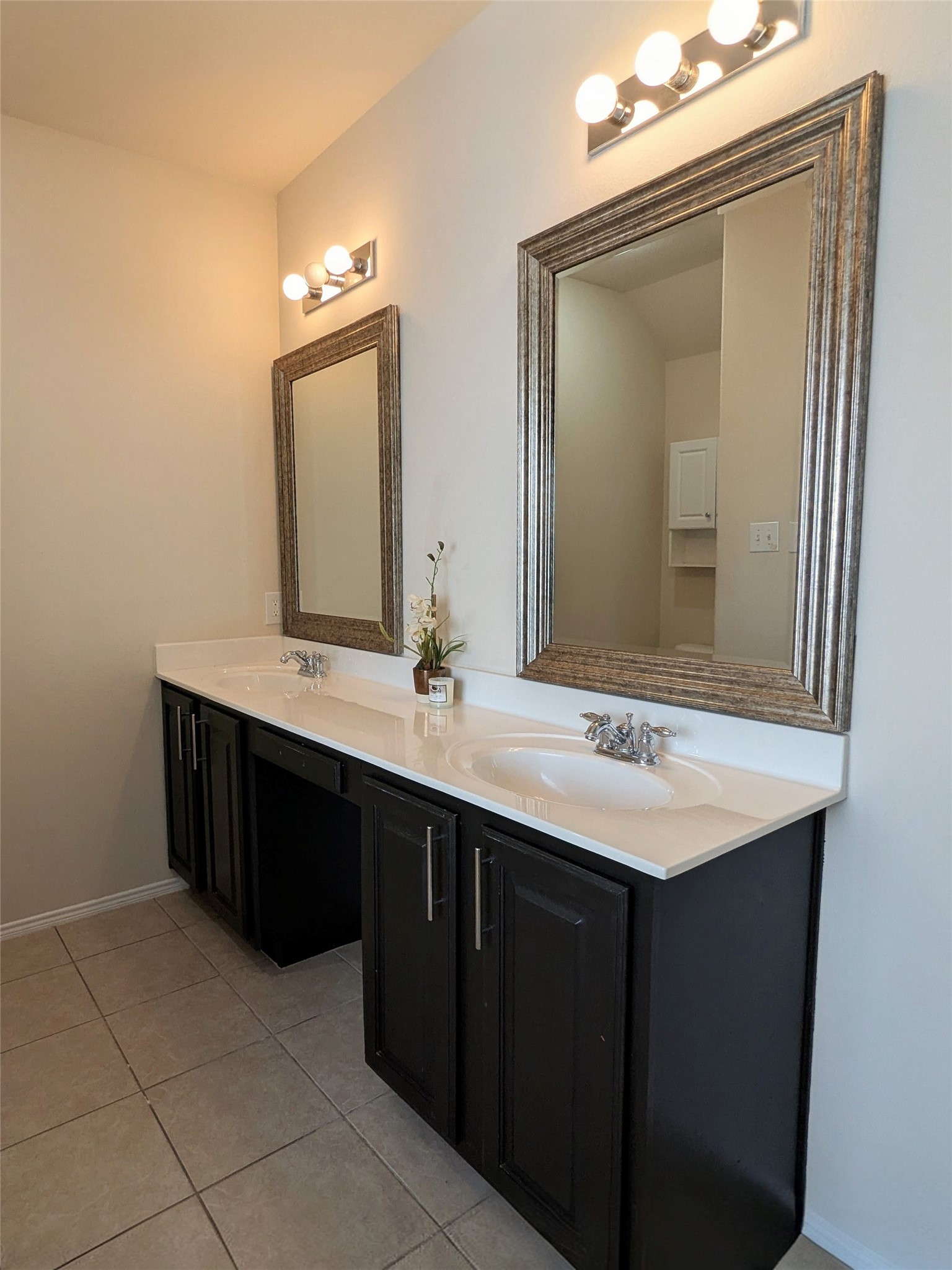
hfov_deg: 78.1
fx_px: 587
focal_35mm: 16
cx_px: 476
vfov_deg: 94.5
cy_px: 635
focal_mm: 2.35
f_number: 2.2
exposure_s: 1/120
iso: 147
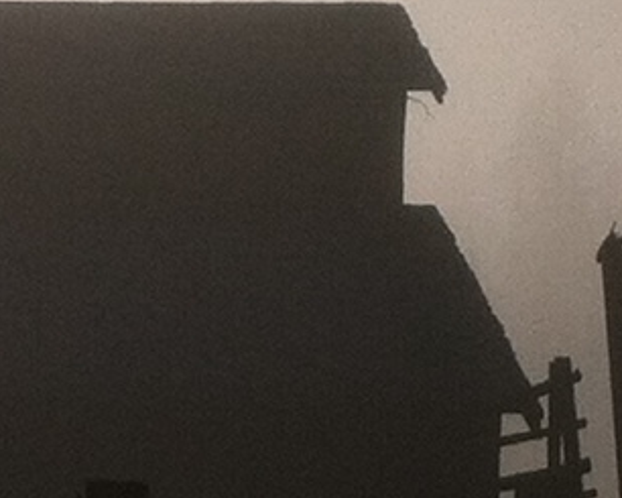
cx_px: -69
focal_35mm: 289
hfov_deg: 6.7
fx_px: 5322
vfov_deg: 5.3
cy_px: 26
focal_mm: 3.85
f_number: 2.8
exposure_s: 1/6000
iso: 80
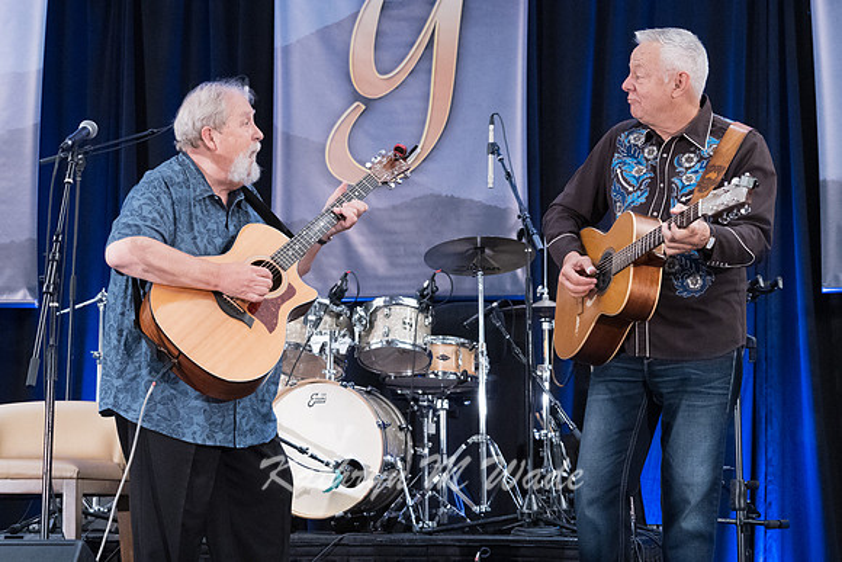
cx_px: 396
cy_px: 247
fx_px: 1885
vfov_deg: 16.9
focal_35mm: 81
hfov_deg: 25.2
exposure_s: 1/250
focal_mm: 72
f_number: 5.6
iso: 12800
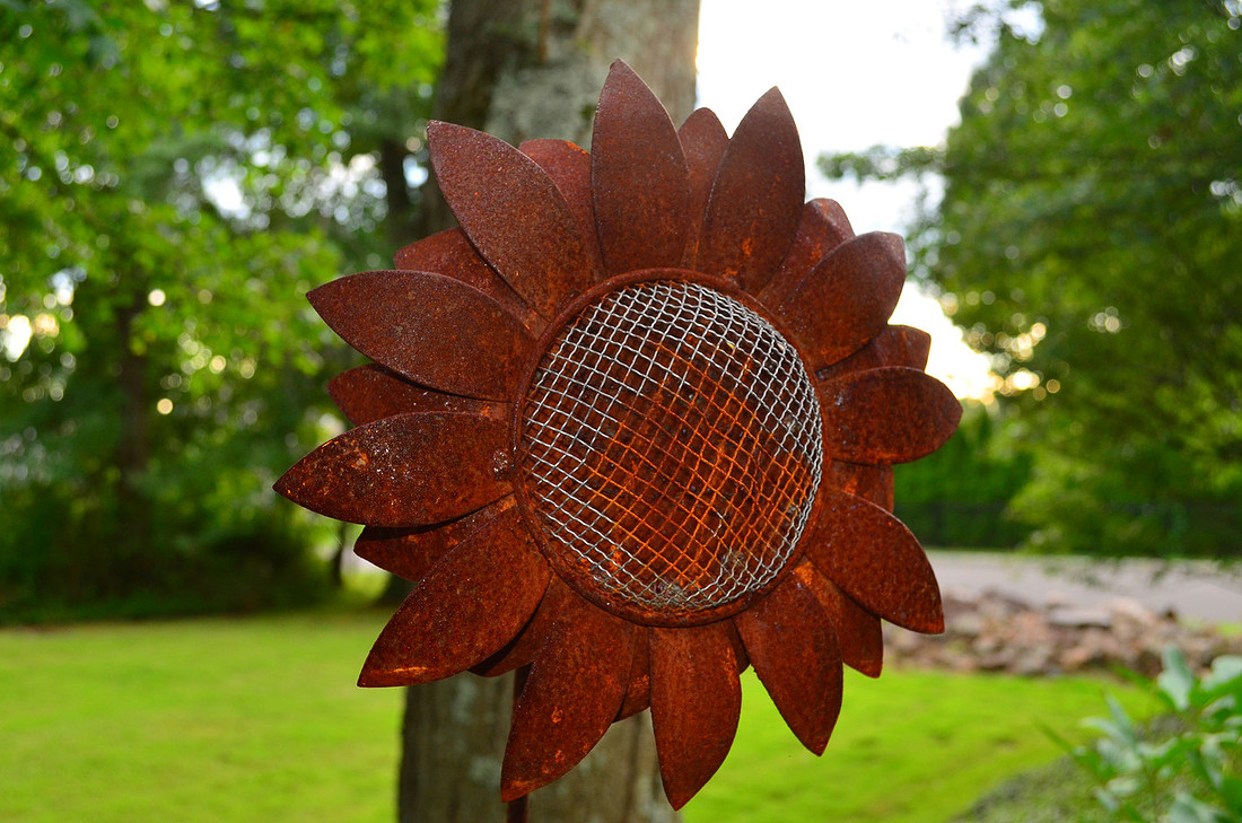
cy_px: 412
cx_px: 621
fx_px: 1343
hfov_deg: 49.6
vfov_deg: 34.1
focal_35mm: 39
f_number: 5.6
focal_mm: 26
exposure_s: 1/60
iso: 360
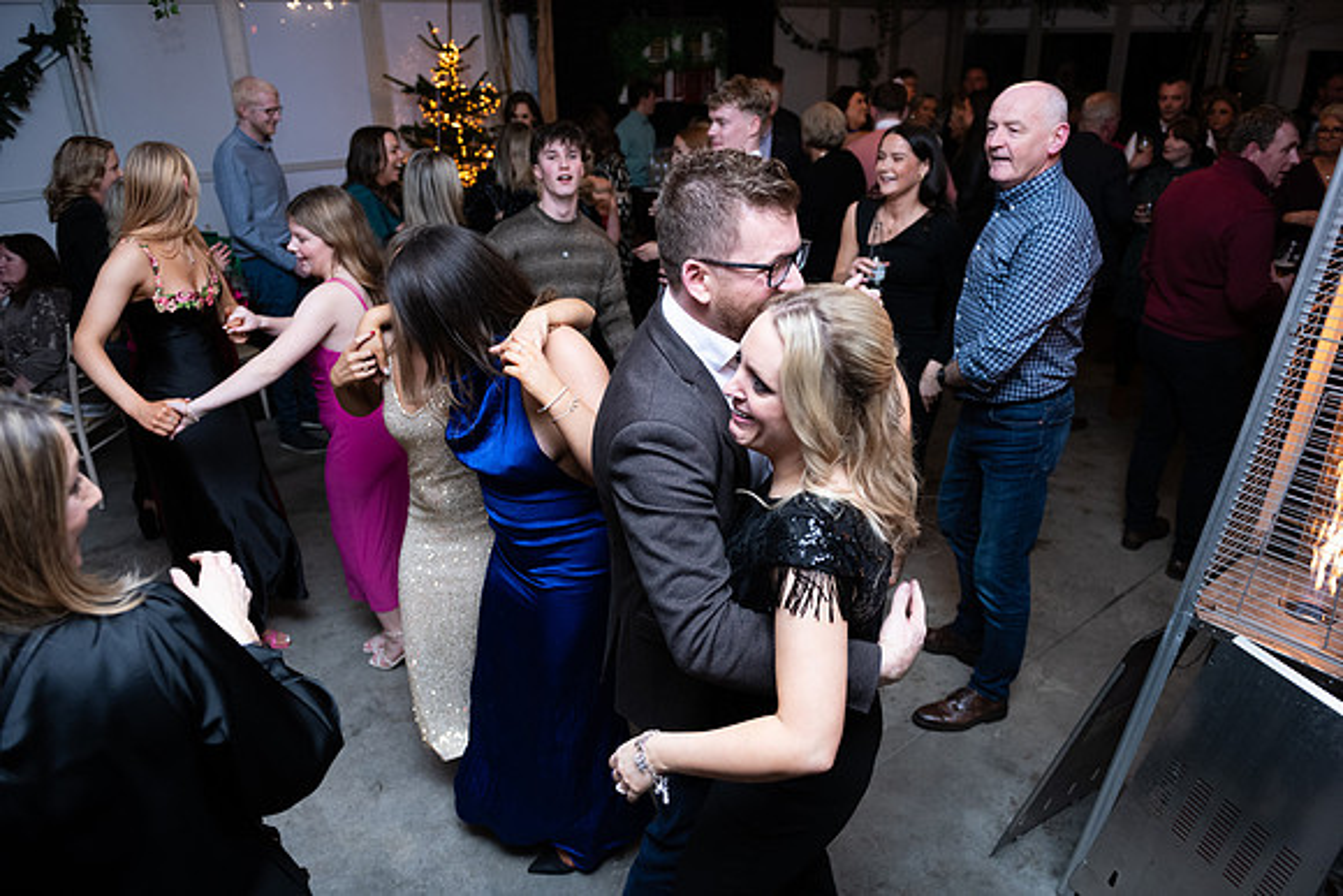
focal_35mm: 24
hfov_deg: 73.7
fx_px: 896
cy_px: 448
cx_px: 672
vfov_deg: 53.2
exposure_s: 1/160
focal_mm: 24
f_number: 3.5
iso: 800
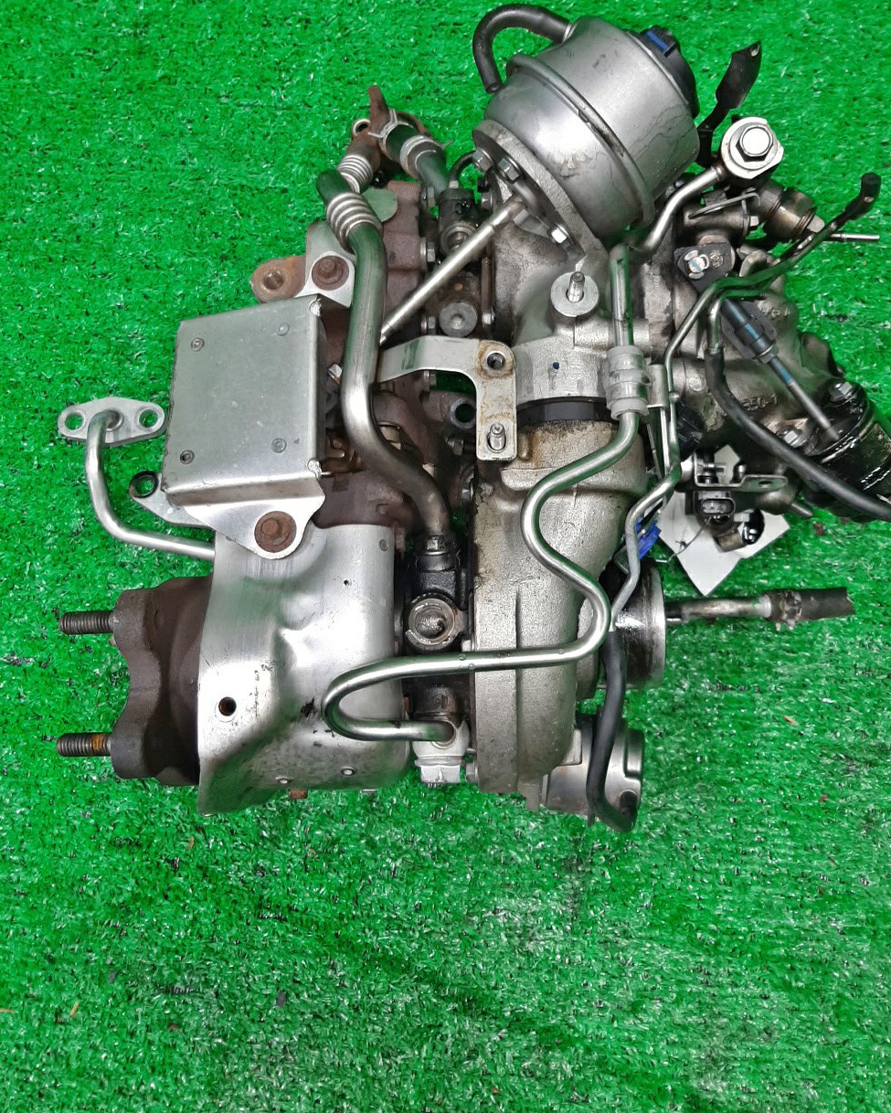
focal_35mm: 30
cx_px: 477
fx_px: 989
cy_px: 464
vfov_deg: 58.4
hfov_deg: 48.5
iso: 95
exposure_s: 1/50
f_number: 1.7
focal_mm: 3.93
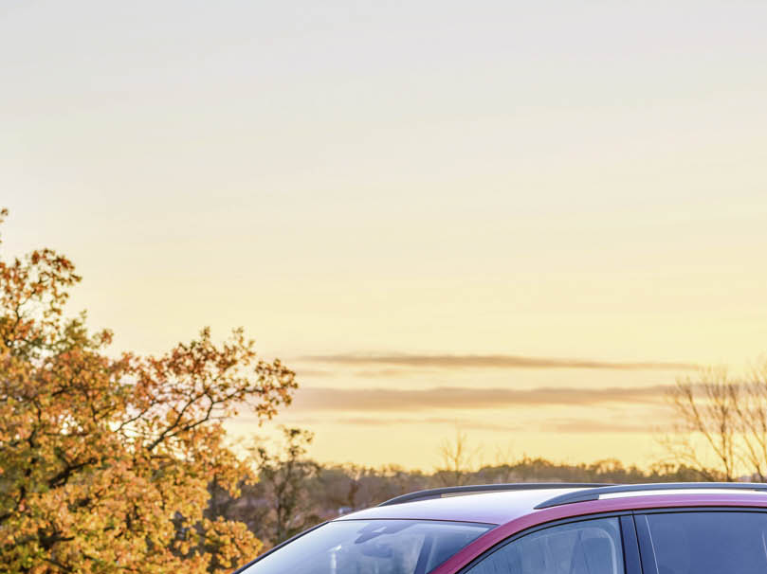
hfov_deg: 14.8
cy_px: 447
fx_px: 2946
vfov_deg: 11.1
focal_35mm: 133
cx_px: 309
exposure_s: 1/50
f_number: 5
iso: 200
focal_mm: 80
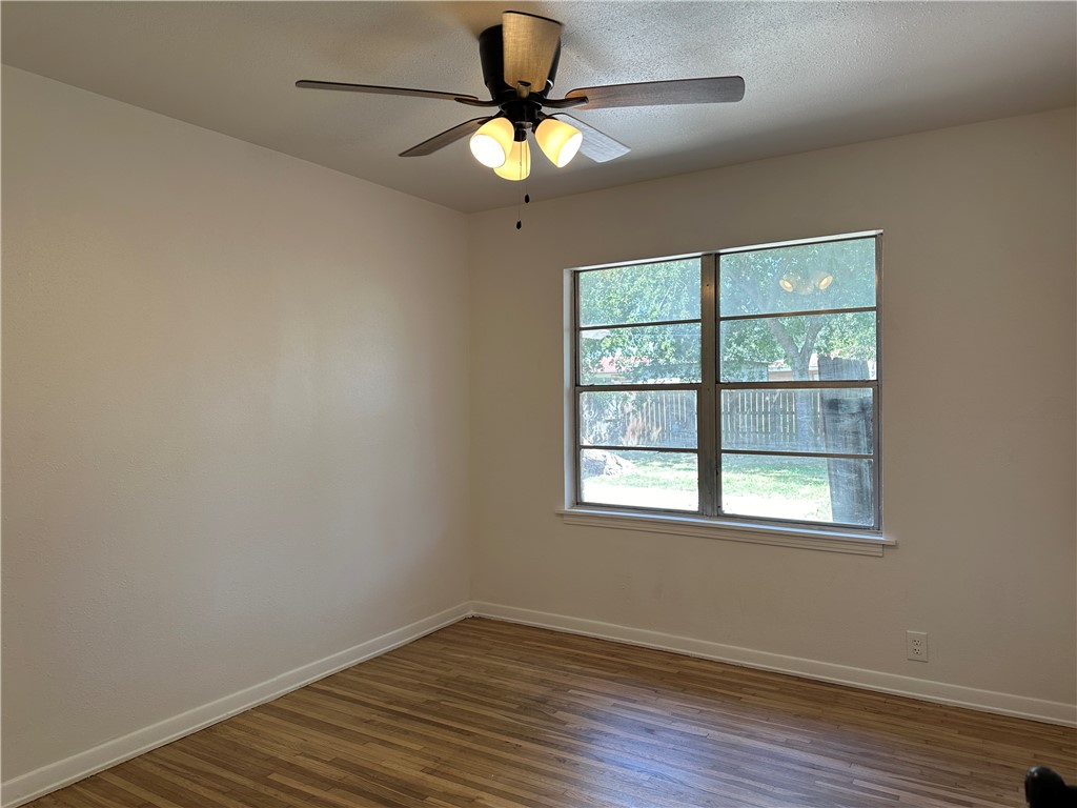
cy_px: 404
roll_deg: +0.0
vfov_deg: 56.8
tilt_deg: +0.3
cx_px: 538
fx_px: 747
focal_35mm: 24
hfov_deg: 71.6
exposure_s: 1/175
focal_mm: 6.86
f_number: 1.78
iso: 64
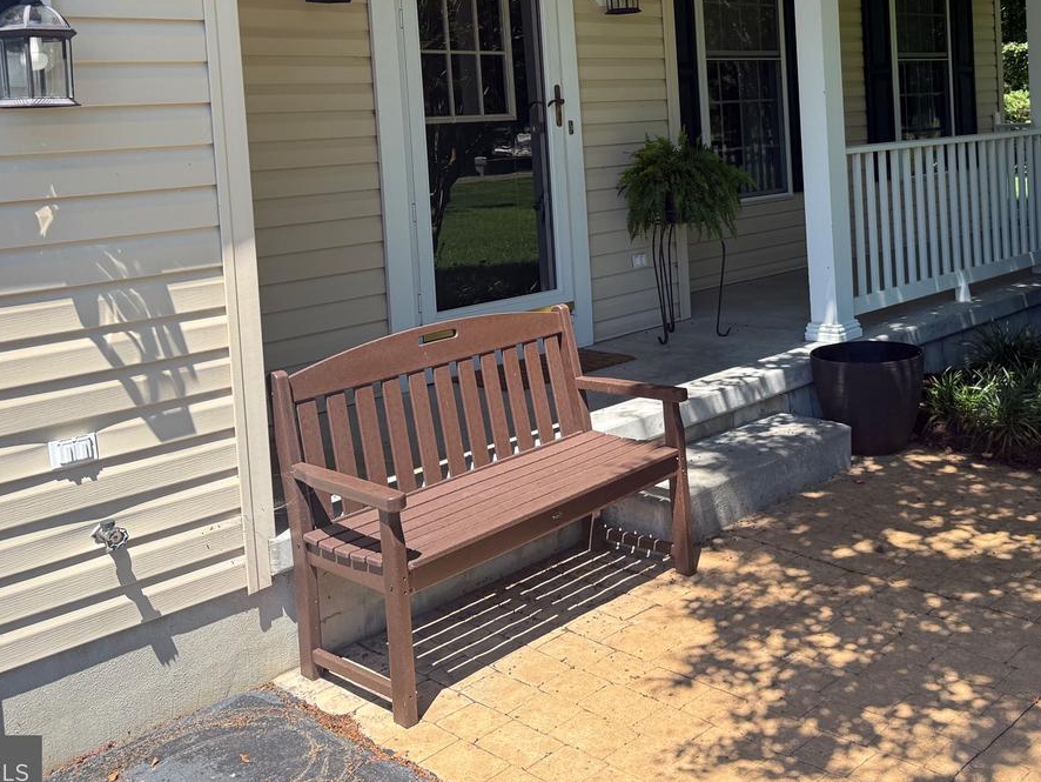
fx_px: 1173
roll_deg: +2.2
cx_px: 681
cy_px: 168
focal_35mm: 39
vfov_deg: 35.8
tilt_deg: -3.2
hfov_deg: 47.2
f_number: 1.78
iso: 100
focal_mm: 6.76
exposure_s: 1/1689
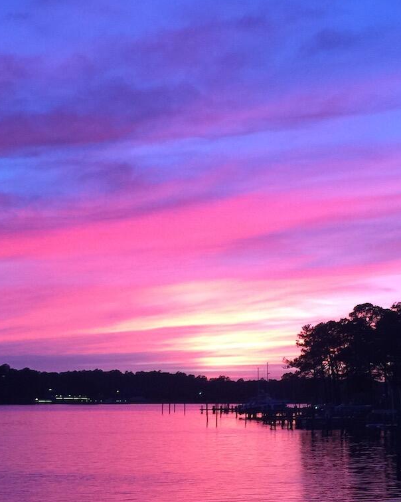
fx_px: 890
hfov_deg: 25.4
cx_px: 210
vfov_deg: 31.3
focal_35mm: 60
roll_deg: +0.4
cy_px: 324
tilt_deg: +5.4
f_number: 2.2
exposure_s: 1/30
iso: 50
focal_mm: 4.15
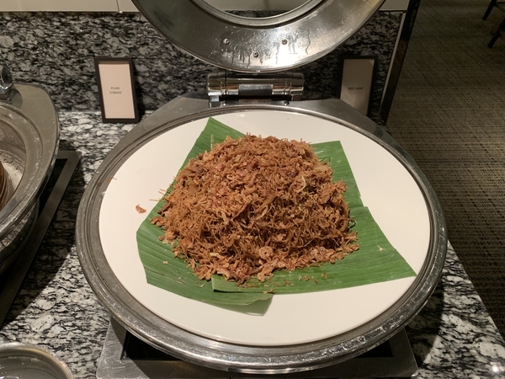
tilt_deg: -41.6
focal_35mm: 26
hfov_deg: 67.3
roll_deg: +0.5
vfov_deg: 53.1
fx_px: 379
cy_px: 190
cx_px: 252
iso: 125
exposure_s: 1/50
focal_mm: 4.25
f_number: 1.8
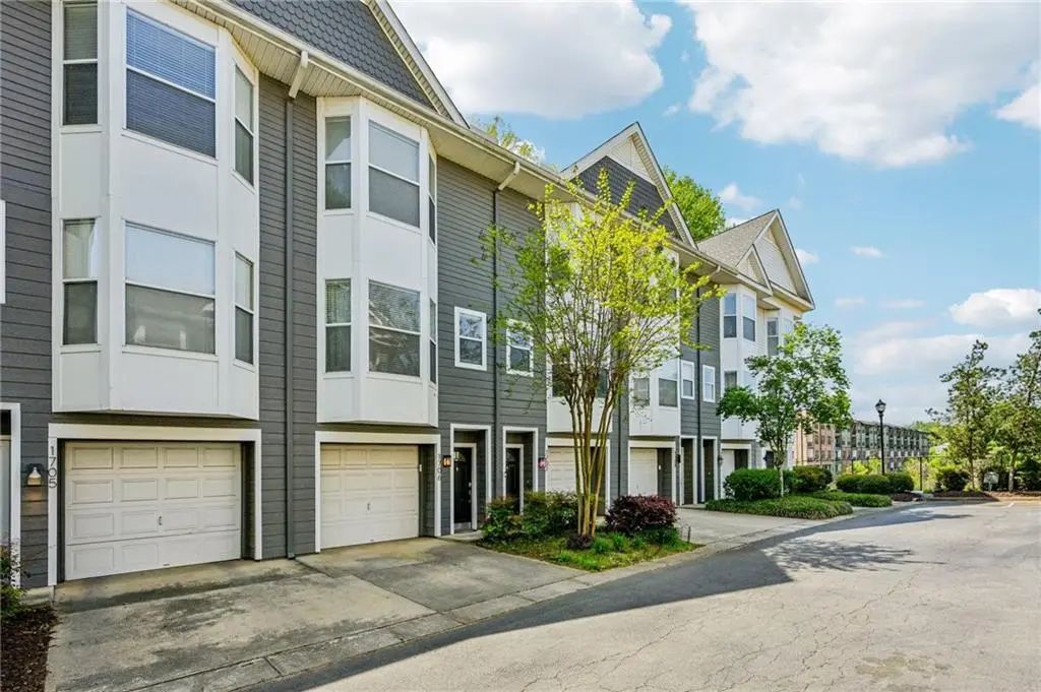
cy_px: 346
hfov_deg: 96.8
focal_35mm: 16
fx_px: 462
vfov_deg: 73.7
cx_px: 520
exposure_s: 1/1250
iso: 400
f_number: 8
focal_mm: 16
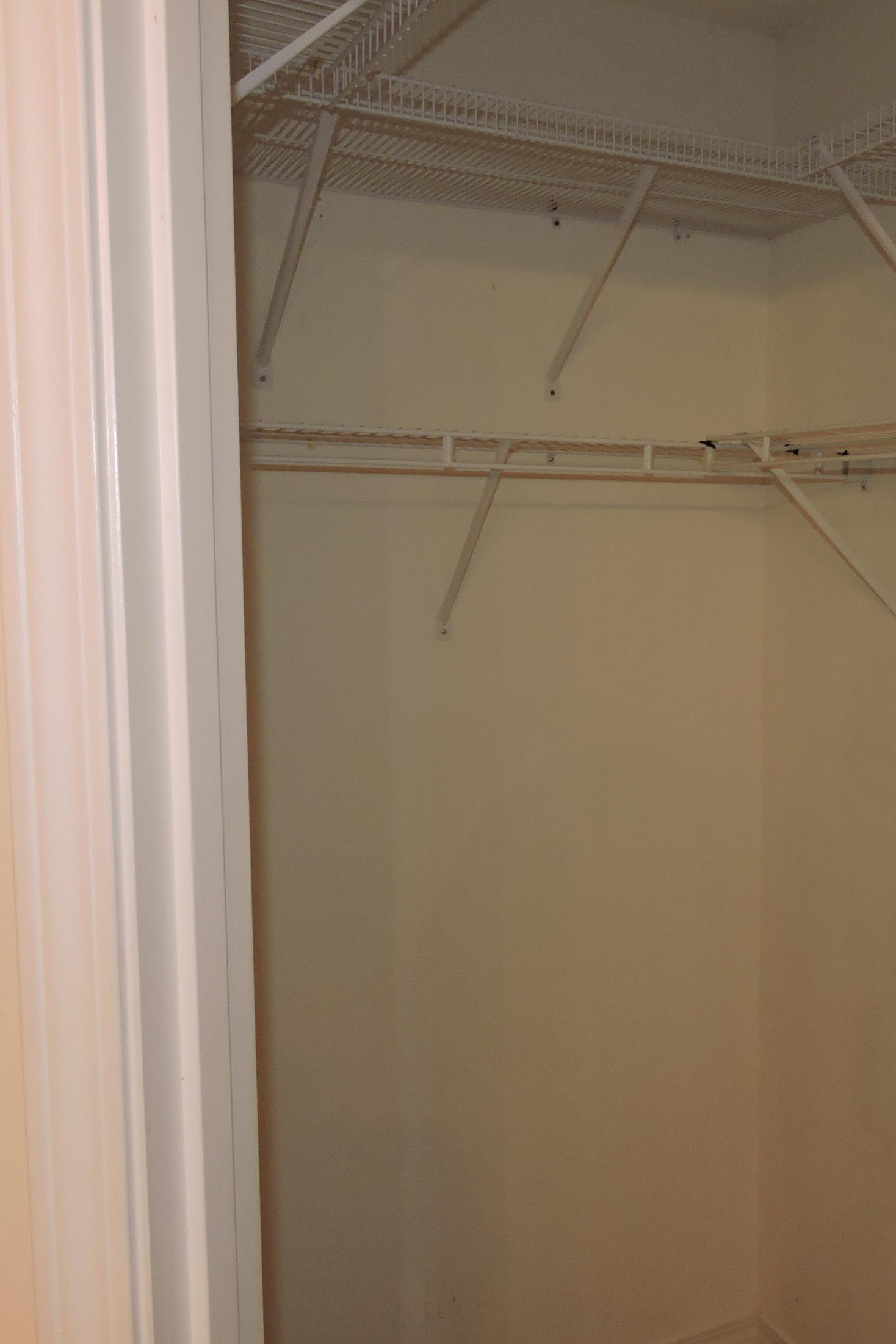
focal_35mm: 34
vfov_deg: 55.8
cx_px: 729
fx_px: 1269
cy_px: 659
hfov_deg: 37.4
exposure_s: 1/30
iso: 200
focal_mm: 4.3
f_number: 3.3
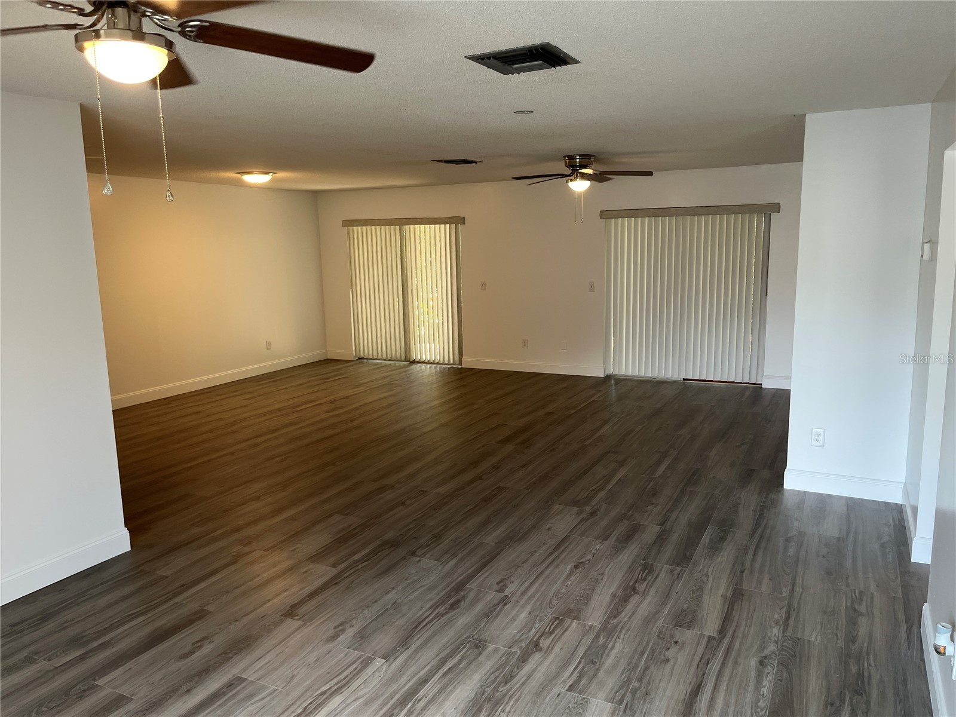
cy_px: 358
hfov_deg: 67.3
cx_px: 478
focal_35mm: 26
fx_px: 718
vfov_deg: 53.1
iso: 80
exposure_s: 1/60
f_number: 1.6
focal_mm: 5.1
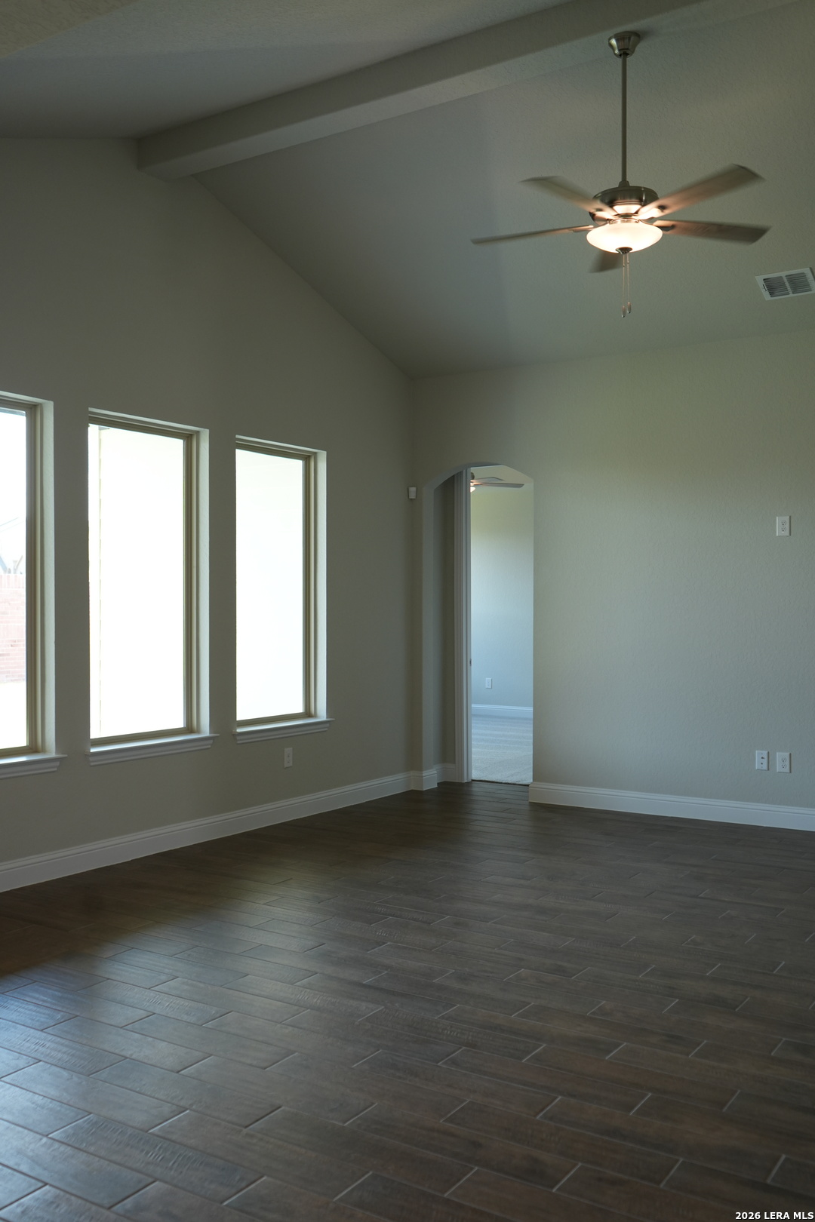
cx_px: 408
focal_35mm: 32
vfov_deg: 58.7
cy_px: 611
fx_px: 1087
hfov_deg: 41.1
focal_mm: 32
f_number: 4
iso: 640
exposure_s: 1/160
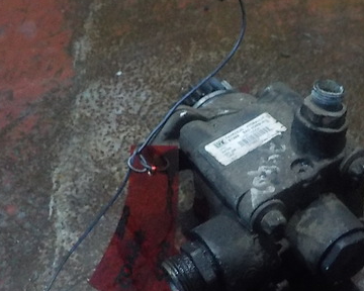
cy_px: 173
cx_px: 279
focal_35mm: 52
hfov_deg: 35.1
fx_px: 560
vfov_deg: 29.1
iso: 800
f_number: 3.3
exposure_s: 1/10
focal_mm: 4.1
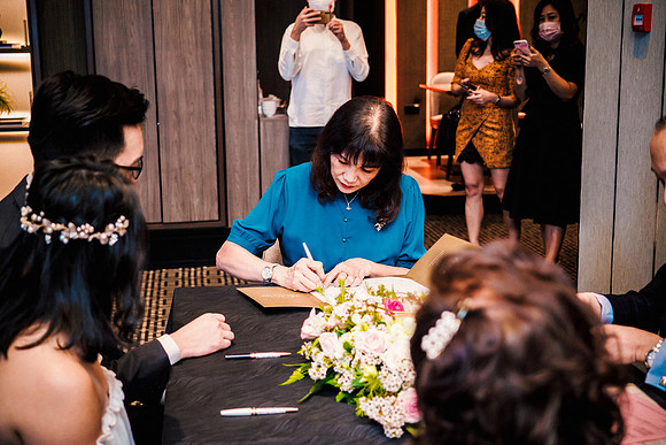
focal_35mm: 53
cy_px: 222
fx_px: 981
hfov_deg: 37.5
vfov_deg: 25.5
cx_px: 333
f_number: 2
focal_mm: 25
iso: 640
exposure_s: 1/125
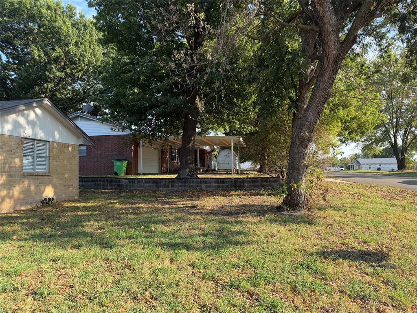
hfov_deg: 71.6
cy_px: 156
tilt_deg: +1.5
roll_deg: +0.9
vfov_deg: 56.8
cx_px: 208
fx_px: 289
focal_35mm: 24
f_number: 1.78
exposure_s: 1/888
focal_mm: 6.76
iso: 80
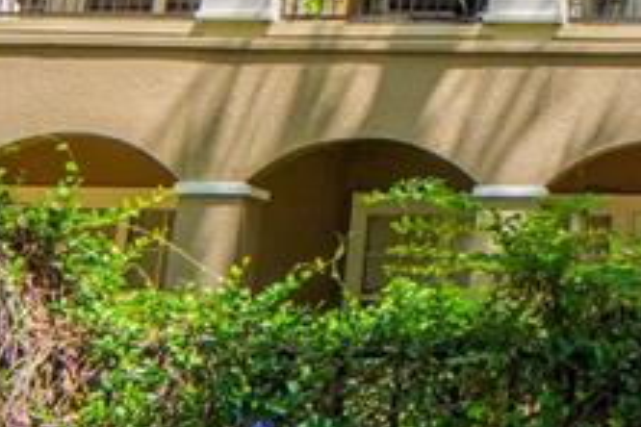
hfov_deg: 21.4
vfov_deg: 15.3
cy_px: -193
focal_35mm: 83
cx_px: 898
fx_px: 1478
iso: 320
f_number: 6.3
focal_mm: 12
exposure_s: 1/320
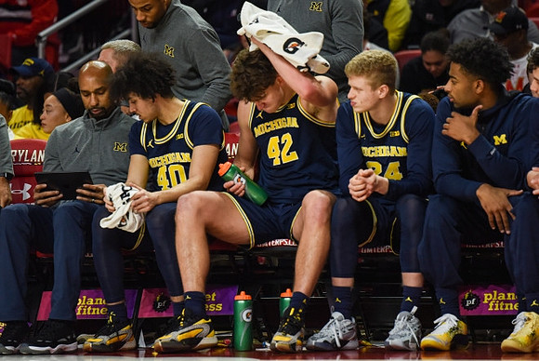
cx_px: 270
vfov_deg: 6.9
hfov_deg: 10.3
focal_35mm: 200
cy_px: 180
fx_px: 2997
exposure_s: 1/800
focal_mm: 200
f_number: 2.8
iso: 1600
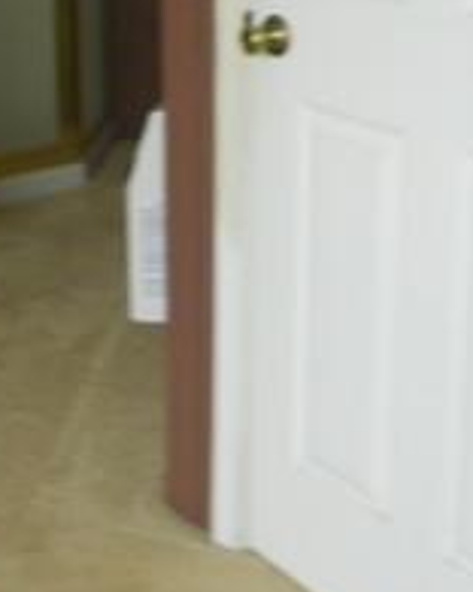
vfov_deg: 23.4
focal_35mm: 78
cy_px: -3
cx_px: 42
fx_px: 1365
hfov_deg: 19.3
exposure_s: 1/30
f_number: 2.8
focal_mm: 4.6
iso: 200
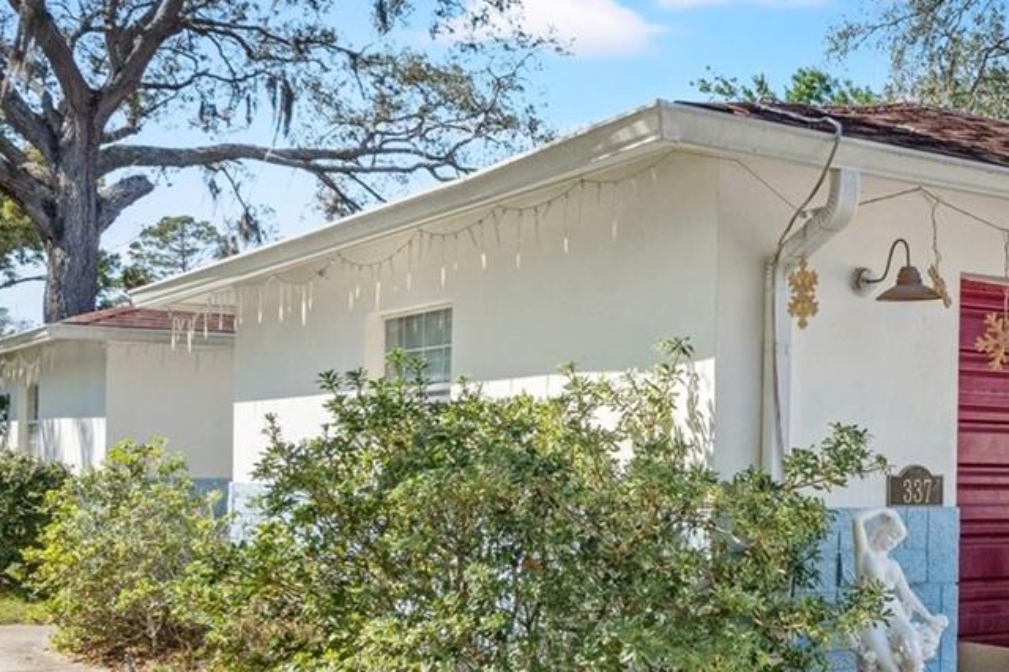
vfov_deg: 22.5
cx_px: 1000
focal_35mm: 60
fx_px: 1681
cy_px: 451
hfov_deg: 31.1
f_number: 7.1
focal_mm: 16
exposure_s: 1/800
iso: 400
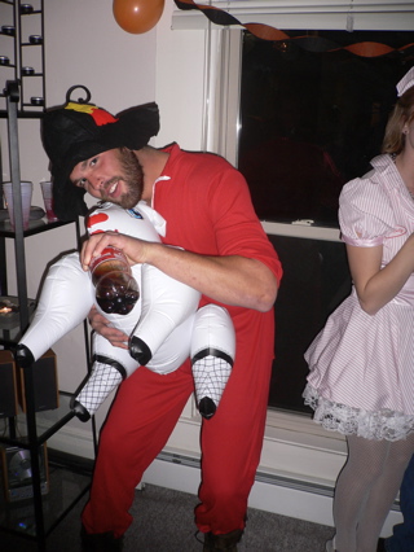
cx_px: 207
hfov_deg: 40.7
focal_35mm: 35
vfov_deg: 52.6
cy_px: 276
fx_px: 558
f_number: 2.8
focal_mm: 5.8
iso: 150
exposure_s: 1/60
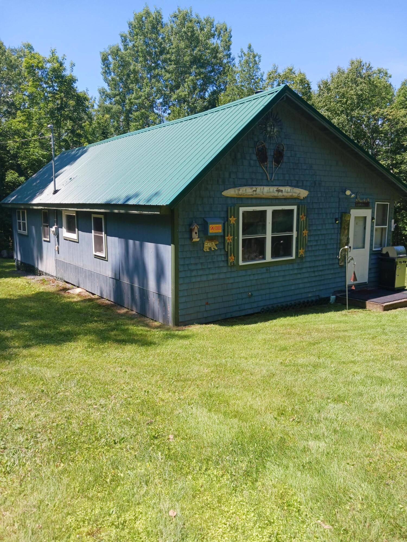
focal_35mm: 27
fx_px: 423
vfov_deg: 65.3
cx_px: 204
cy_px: 271
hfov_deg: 51.4
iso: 20
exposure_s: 1/144
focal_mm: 4
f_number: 1.8
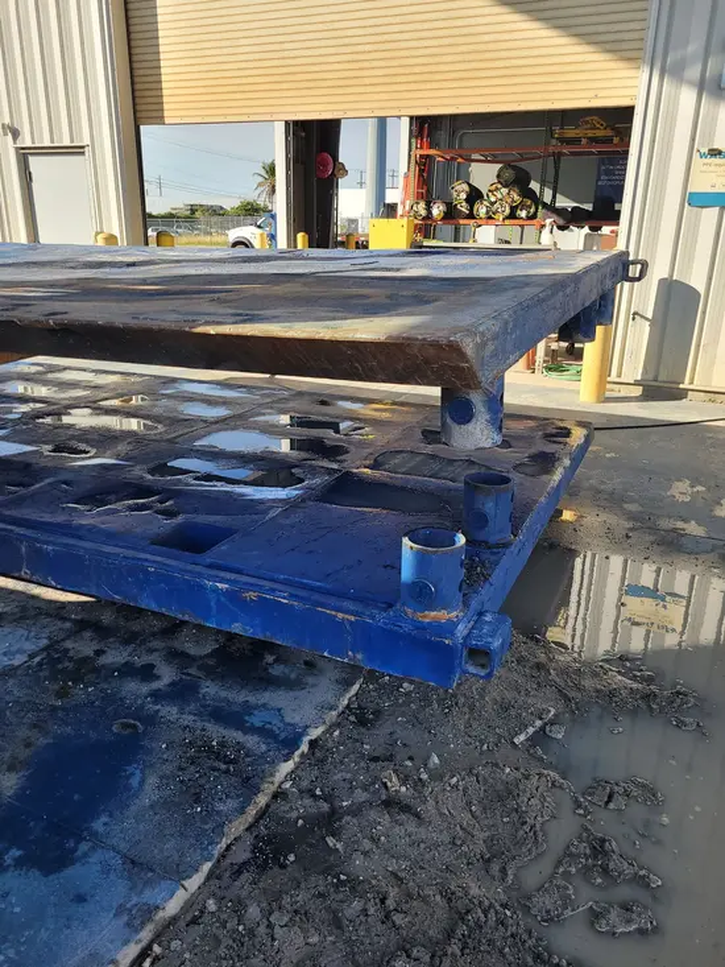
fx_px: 726
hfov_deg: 53.1
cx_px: 362
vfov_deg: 67.3
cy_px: 484
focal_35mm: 26
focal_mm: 5.4
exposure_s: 1/892
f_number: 1.8
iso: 40
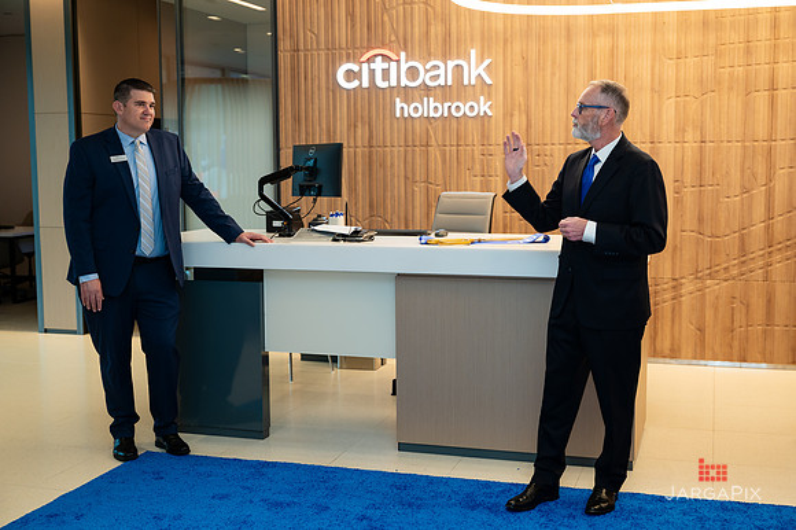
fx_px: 963
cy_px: 263
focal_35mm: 44
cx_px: 401
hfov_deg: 44.9
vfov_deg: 30.8
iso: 500
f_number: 3.5
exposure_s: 1/200
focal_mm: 43
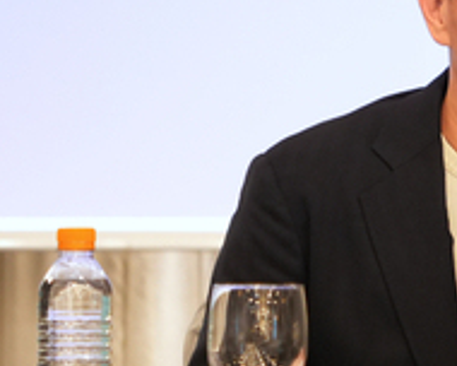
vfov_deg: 7.3
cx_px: 609
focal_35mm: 212
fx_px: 2864
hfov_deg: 9.0
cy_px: 28
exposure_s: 1/100
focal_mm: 45.5
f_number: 2.8
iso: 2000
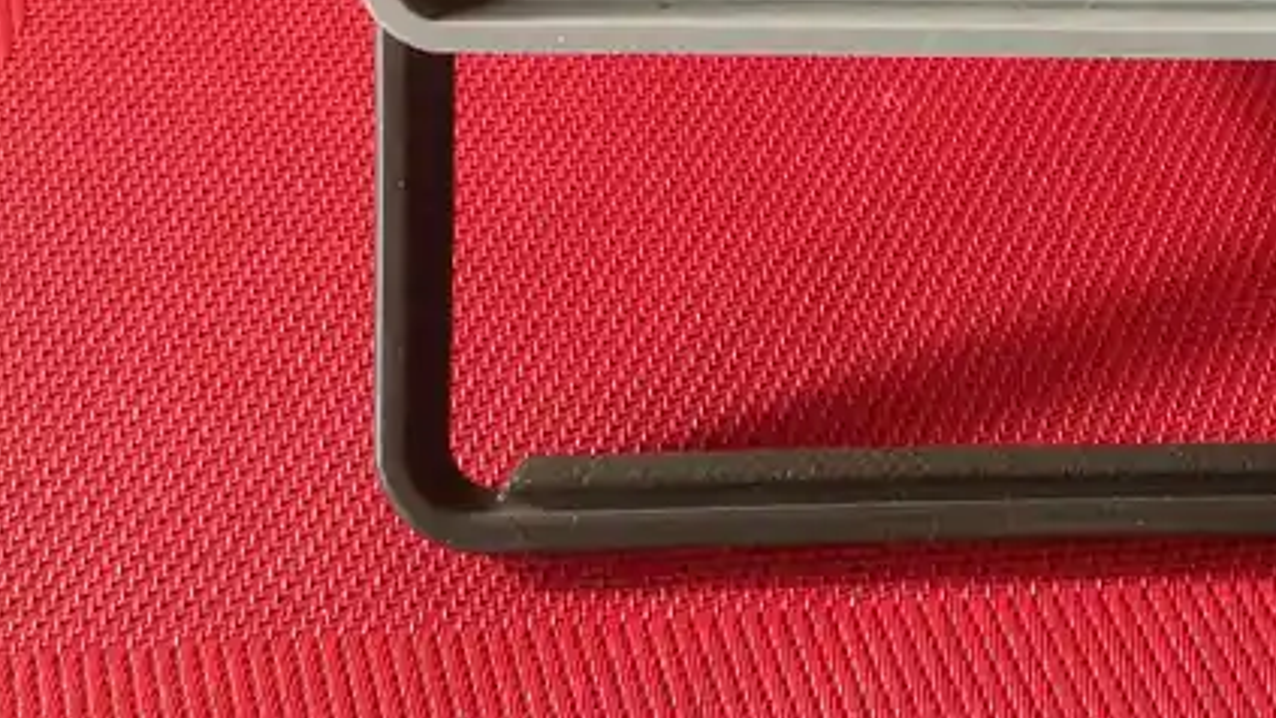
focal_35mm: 90
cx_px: 1388
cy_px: 97
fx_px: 3045
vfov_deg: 13.3
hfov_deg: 22.4
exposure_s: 1/120
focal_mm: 4.28
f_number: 2.4
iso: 100
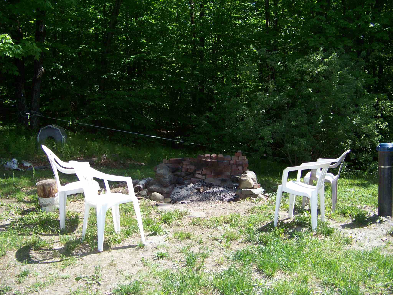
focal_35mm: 36
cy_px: 148
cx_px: 196
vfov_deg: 39.7
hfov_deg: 51.4
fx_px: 409
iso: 69
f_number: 2.8
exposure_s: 1/500
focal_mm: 5.85
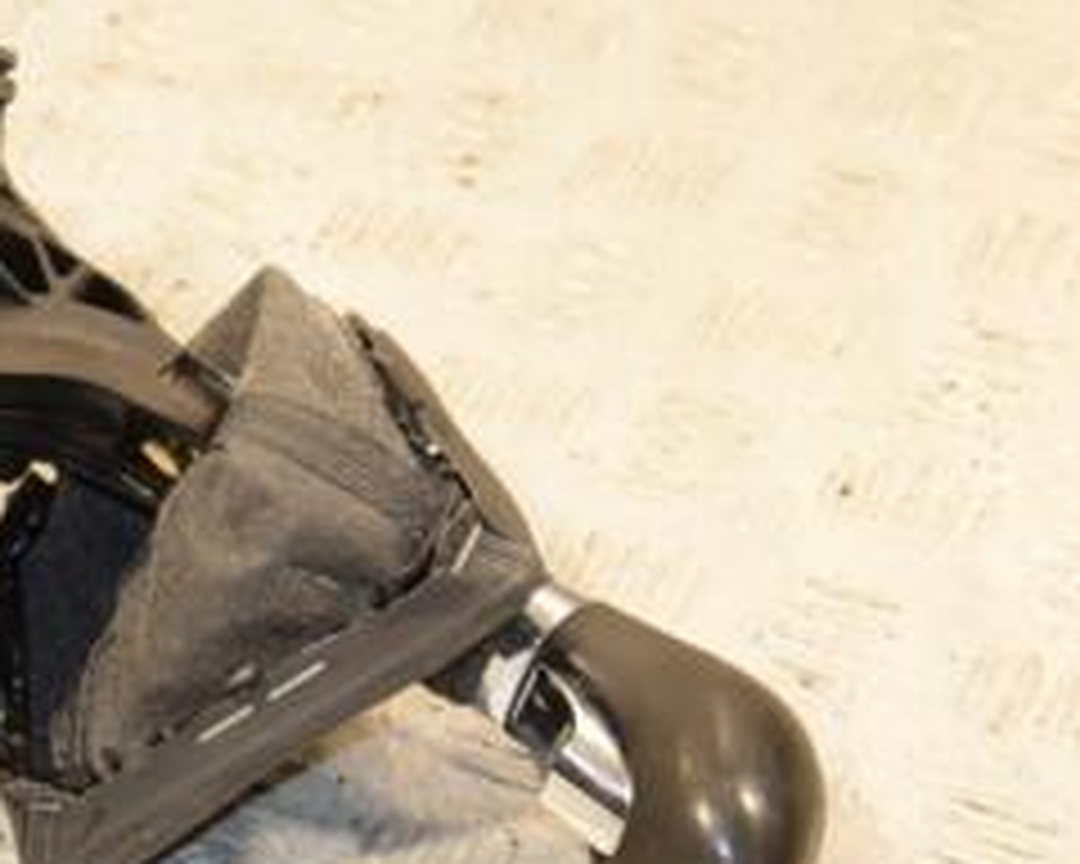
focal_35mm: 134
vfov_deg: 11.5
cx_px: -184
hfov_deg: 14.0
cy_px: 387
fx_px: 4283
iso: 800
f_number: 5
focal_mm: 38
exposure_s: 1/200
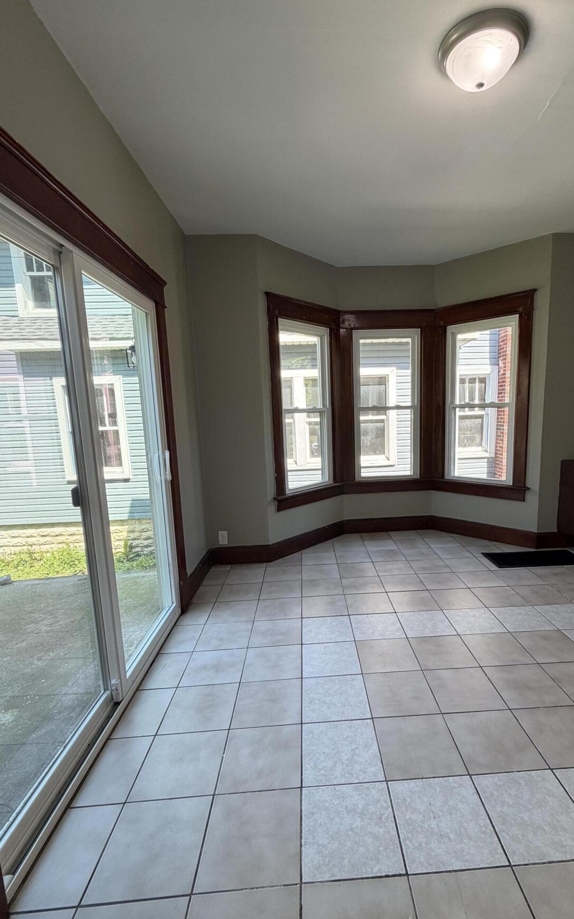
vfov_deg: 94.3
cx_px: 328
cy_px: 478
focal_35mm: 17
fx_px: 426
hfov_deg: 67.6
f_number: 2.2
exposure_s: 1/120
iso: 100
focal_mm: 2.22
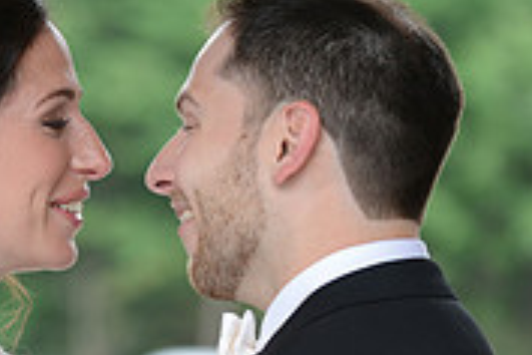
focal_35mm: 344
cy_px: 314
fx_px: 5083
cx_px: 144
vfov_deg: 4.0
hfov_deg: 6.0
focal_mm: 105
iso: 320
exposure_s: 1/250
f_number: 4
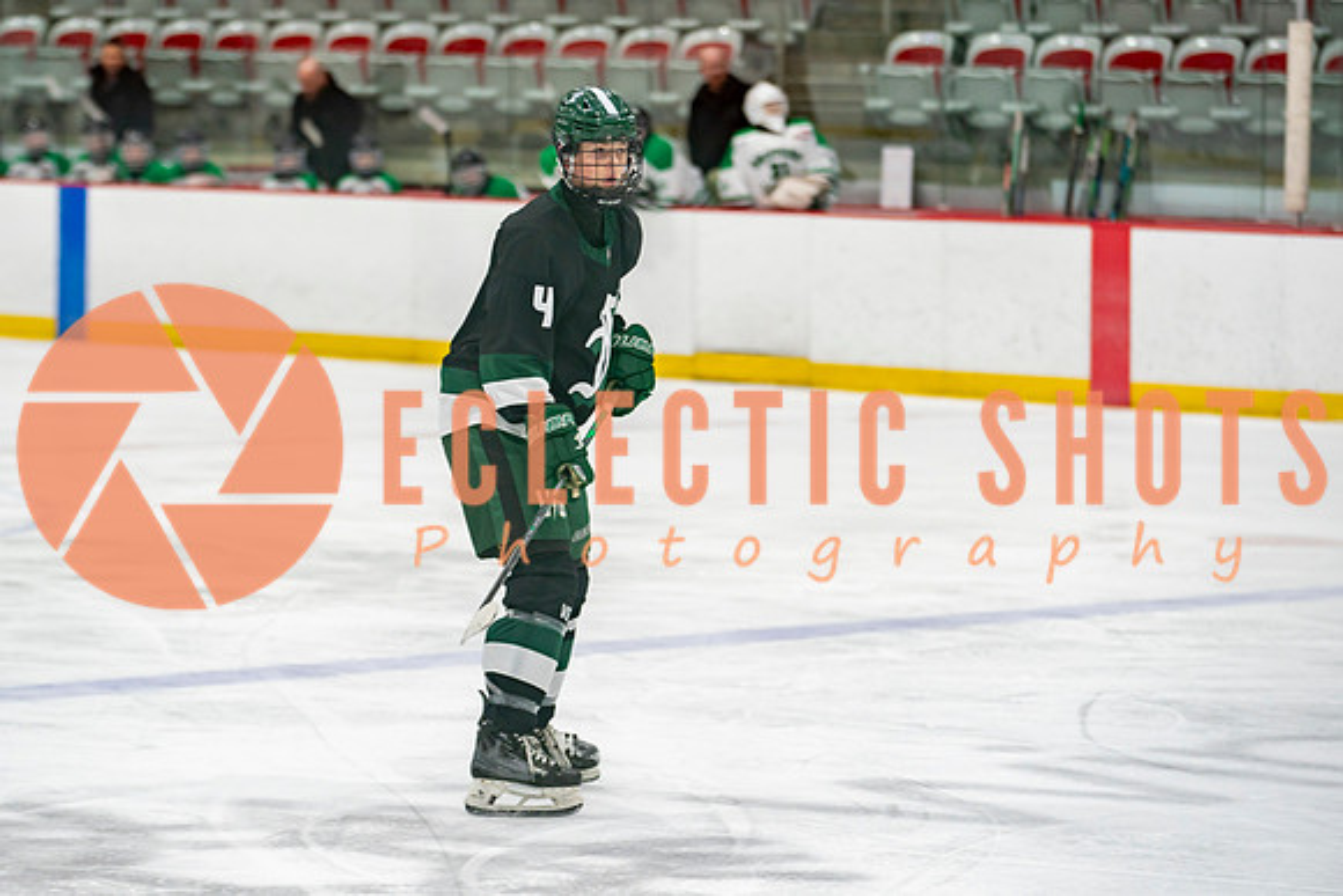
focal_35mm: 170
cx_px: 586
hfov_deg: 12.1
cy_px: 388
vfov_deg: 8.1
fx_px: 6329
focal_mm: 130
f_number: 3.2
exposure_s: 1/640
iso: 640
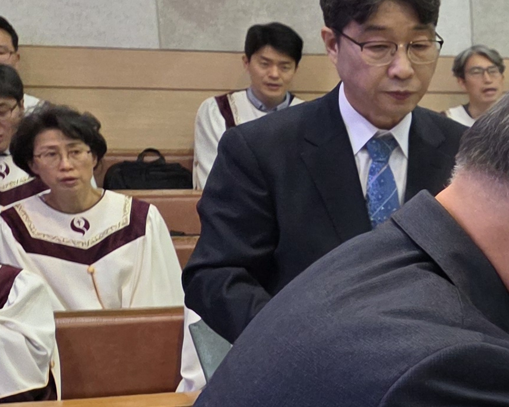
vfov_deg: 14.7
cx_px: 1109
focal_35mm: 104
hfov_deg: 14.3
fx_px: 1567
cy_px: 372
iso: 400
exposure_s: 1/120
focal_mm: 6.25
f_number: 1.7
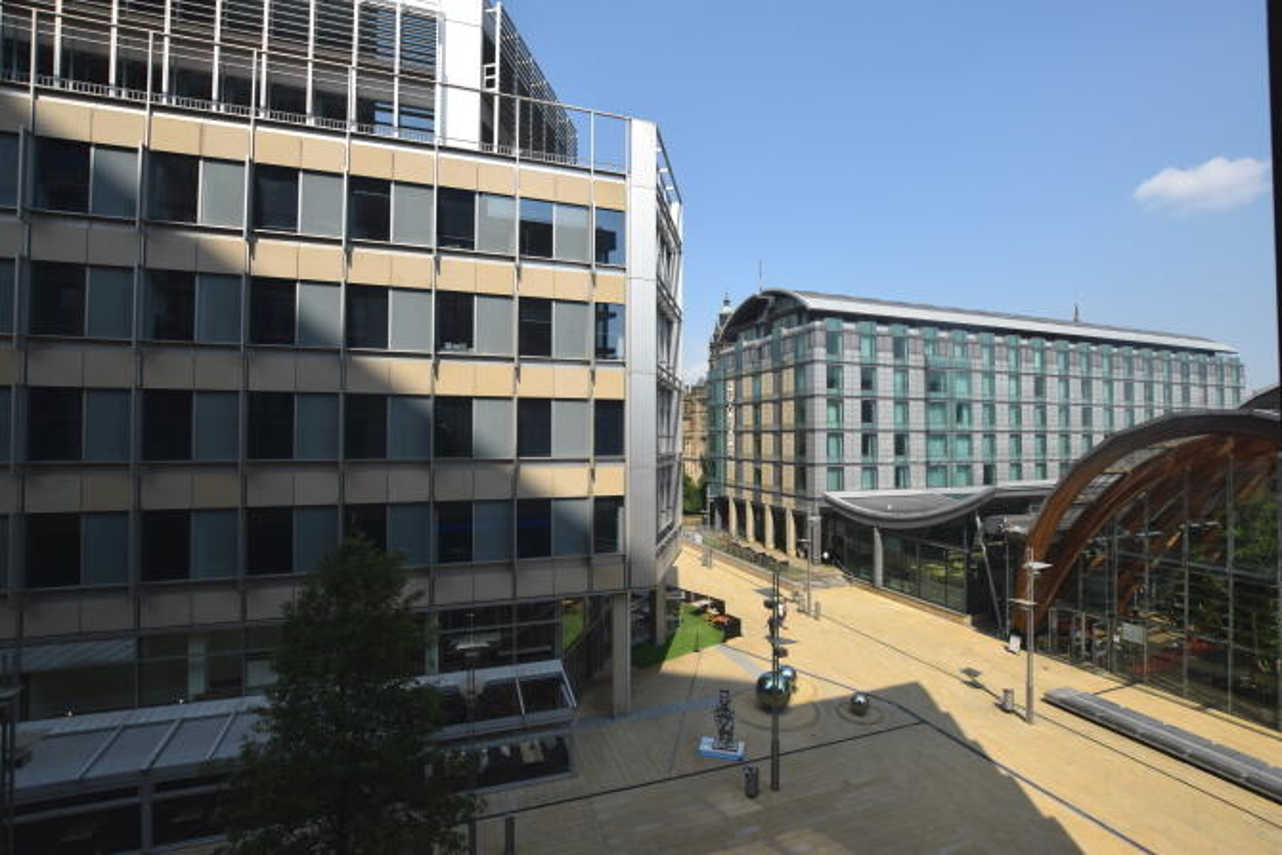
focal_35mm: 15
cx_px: 641
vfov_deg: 77.4
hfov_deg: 100.4
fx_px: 534
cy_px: 428
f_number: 9
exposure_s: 1/200
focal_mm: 10
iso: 100
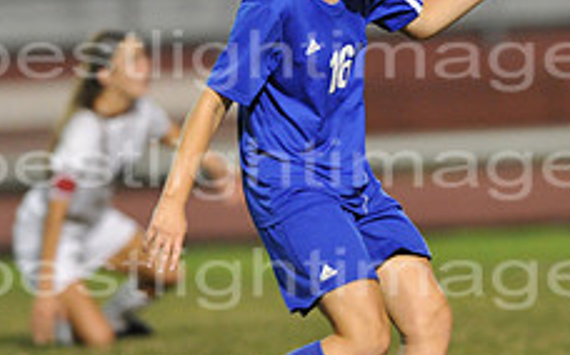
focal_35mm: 779
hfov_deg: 2.7
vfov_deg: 1.7
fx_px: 12089
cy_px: 115
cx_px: 292
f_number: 3.2
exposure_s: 1/400
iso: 5000
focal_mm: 300
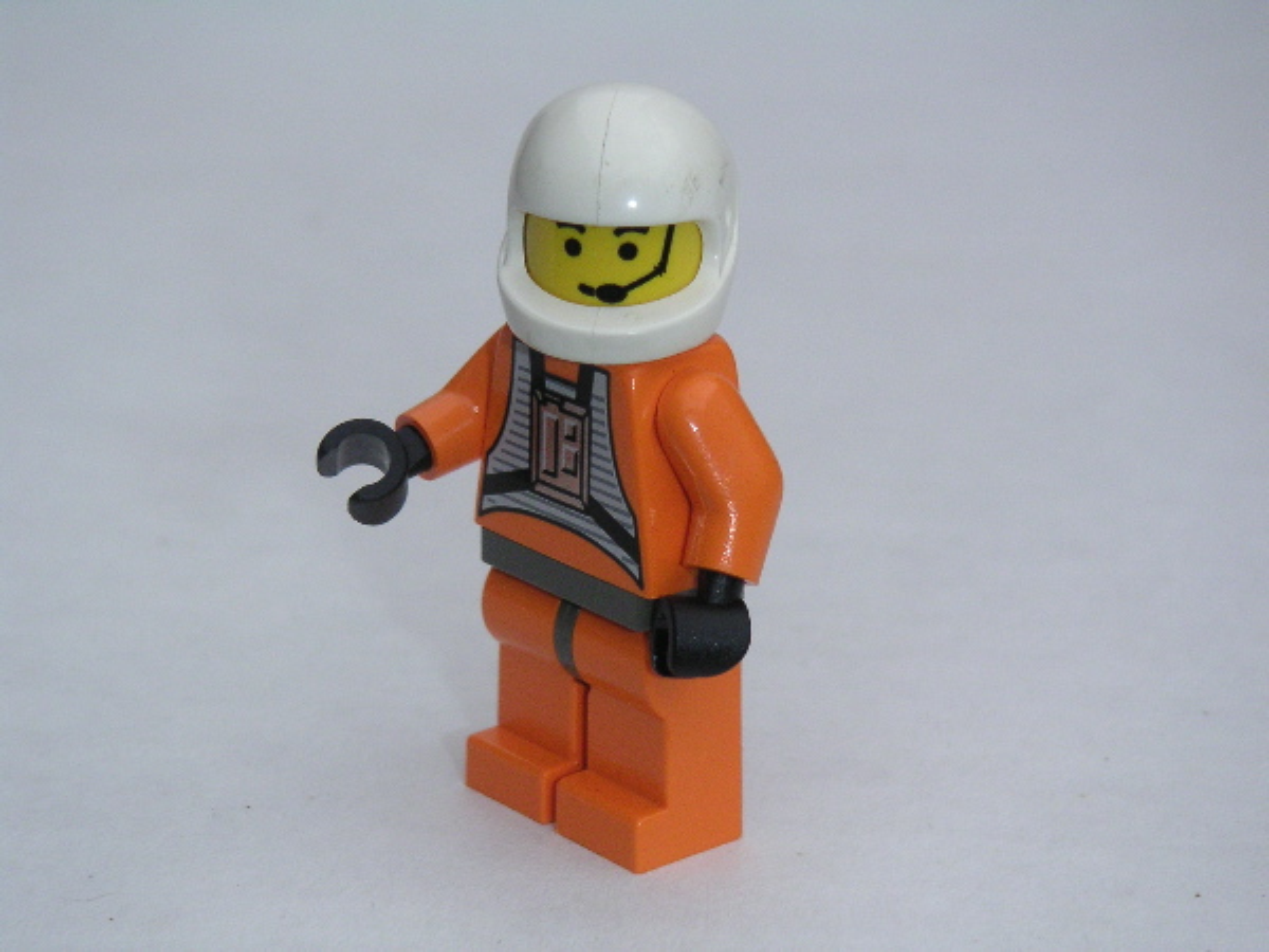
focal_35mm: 111
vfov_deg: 13.3
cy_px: 476
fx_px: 4069
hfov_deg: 17.7
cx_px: 634
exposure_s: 1/350
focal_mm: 17.1
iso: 160
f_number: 8
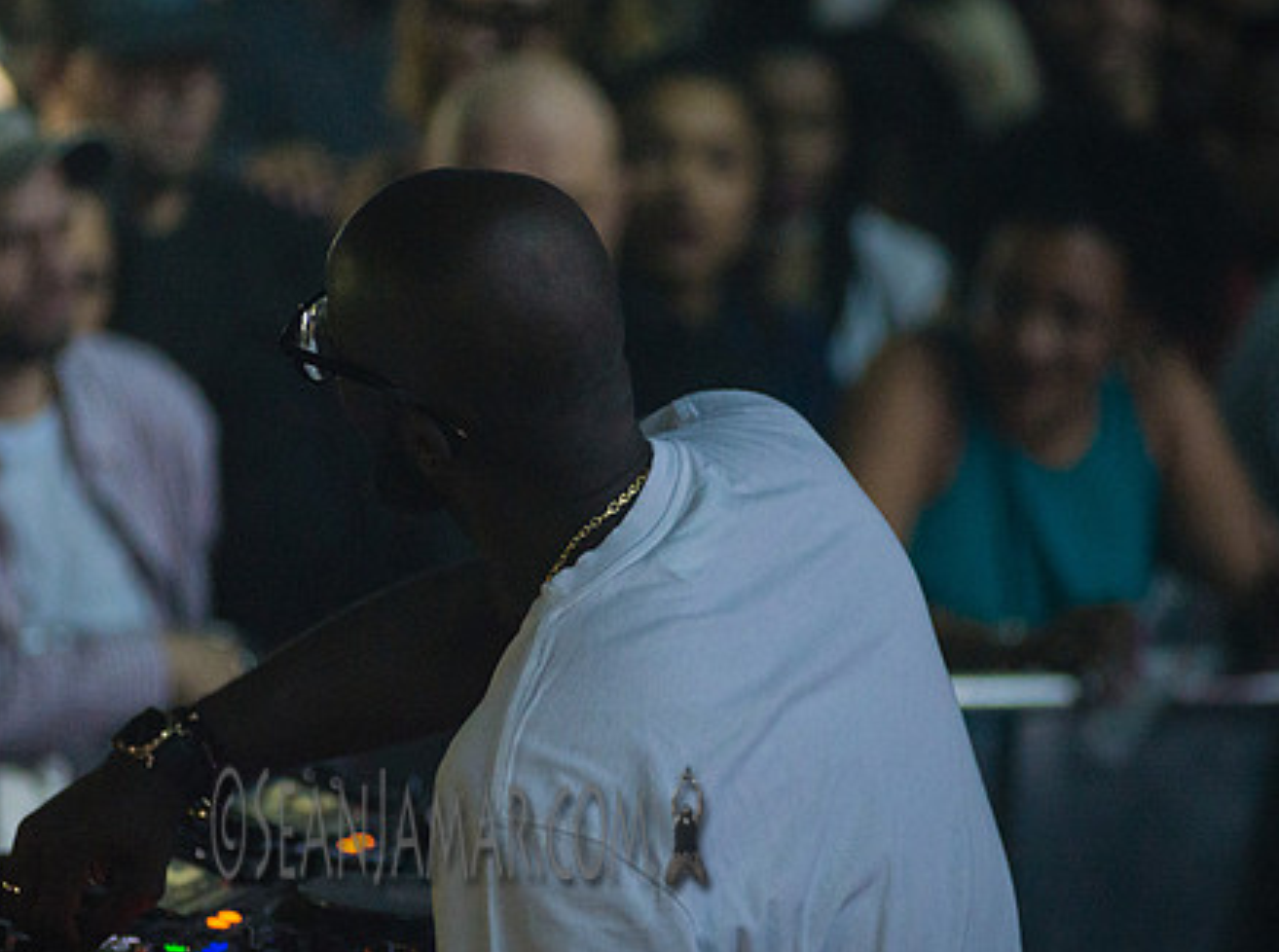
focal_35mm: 254
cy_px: 457
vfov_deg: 5.8
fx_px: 9359
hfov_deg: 7.8
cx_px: 610
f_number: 2.8
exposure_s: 1/400
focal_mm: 170
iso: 4000
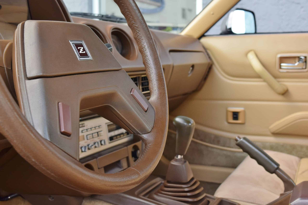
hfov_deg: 41.1
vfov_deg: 28.1
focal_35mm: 48
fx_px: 411
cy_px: 102
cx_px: 154
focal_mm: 32
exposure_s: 1/50
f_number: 7.1
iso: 720
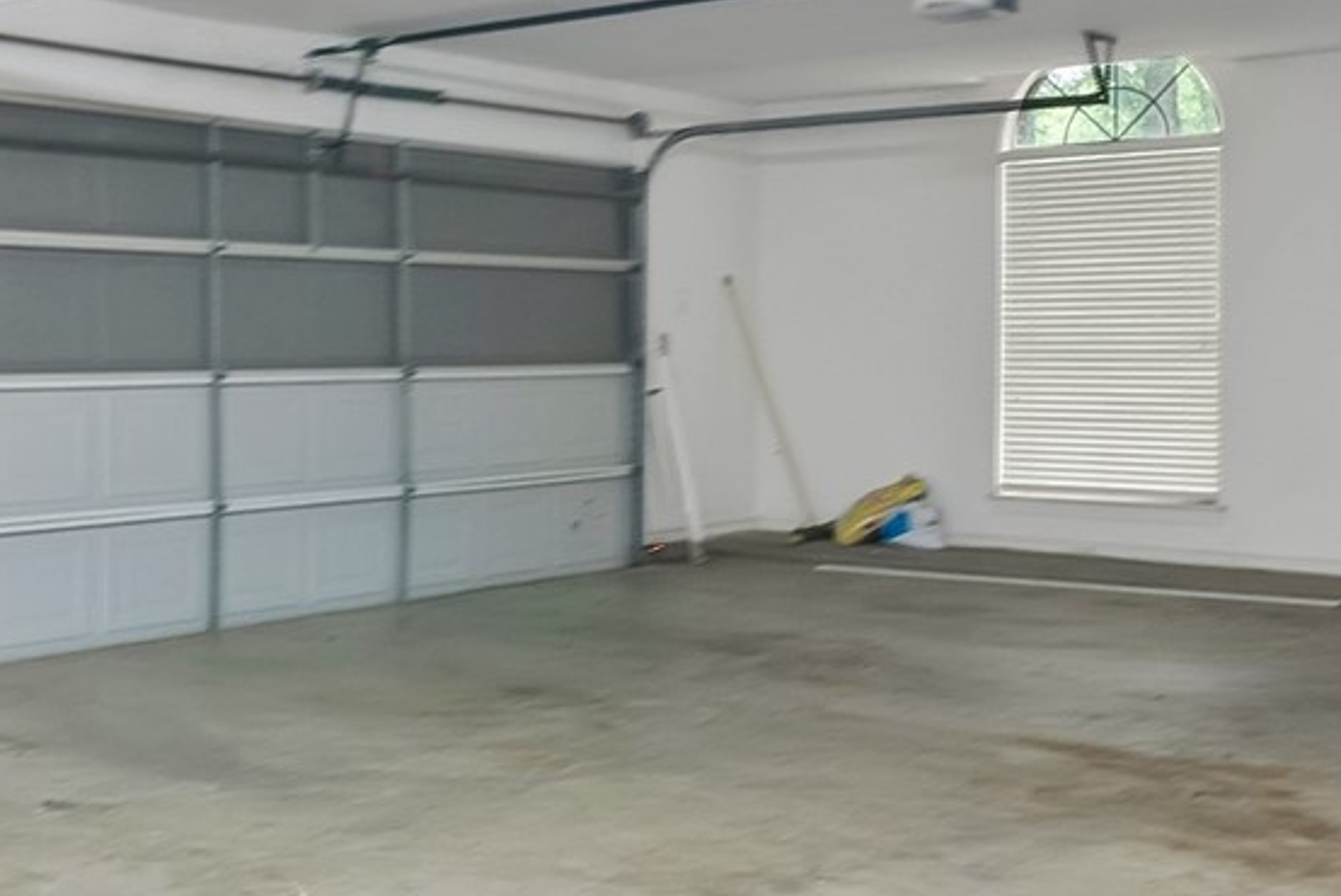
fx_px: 1752
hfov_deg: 40.5
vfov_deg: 28.6
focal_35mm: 47
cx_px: 312
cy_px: 332
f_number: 9
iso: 640
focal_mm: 12
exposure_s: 1/1.67
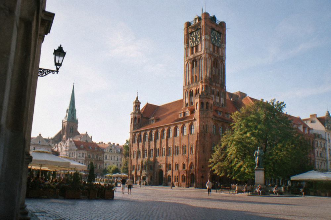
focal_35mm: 70
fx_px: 643
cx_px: 166
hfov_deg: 28.9
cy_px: 110
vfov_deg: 19.4
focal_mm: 70
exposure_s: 1/40
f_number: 7.1
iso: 1000
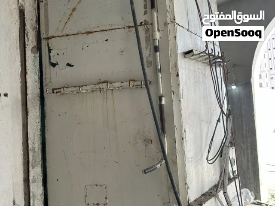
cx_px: 138
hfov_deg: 71.6
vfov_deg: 56.8
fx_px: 191
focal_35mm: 24
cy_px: 103
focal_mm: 6.86
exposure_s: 1/267
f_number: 1.78
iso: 80
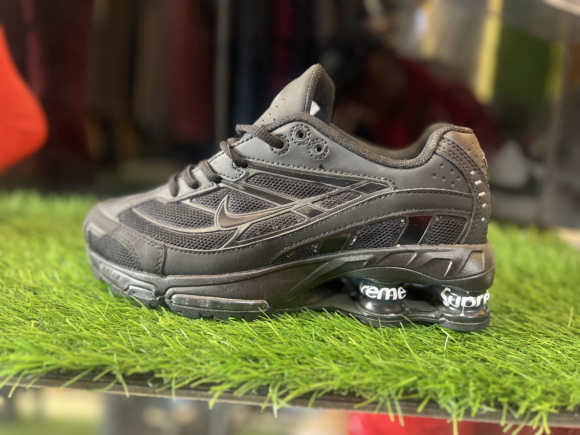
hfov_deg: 67.3
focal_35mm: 26
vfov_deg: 53.1
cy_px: 218
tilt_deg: -12.6
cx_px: 290
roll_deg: -3.9
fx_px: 436
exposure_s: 1/40
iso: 500
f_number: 1.5
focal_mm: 5.7
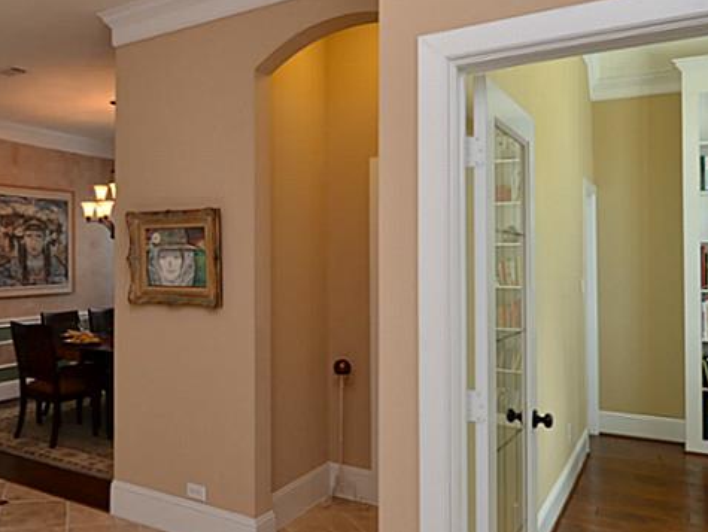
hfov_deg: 53.9
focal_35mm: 31
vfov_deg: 45.5
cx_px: 130
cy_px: 261
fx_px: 635
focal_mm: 10
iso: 360
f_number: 5
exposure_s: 1/60
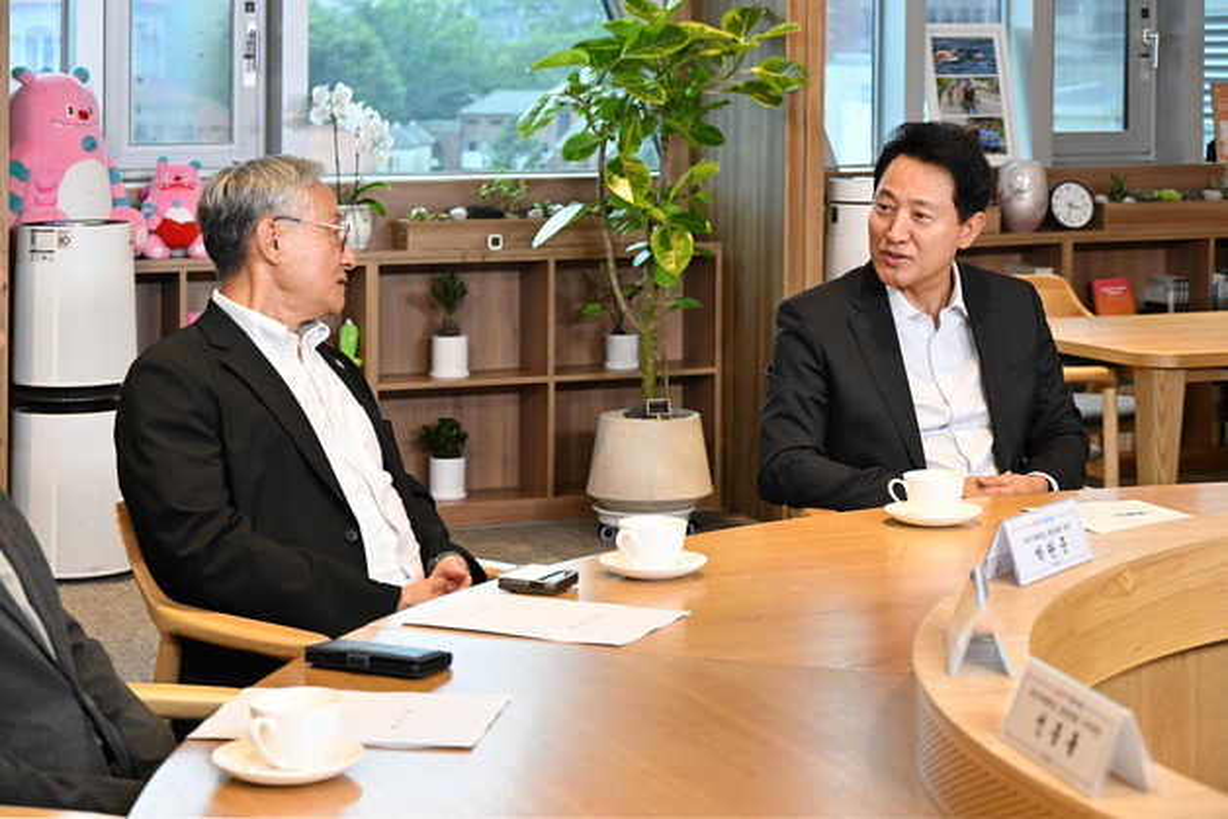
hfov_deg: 29.2
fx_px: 2354
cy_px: 410
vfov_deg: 19.7
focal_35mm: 69
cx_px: 614
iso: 3200
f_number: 6
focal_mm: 69
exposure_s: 1/250
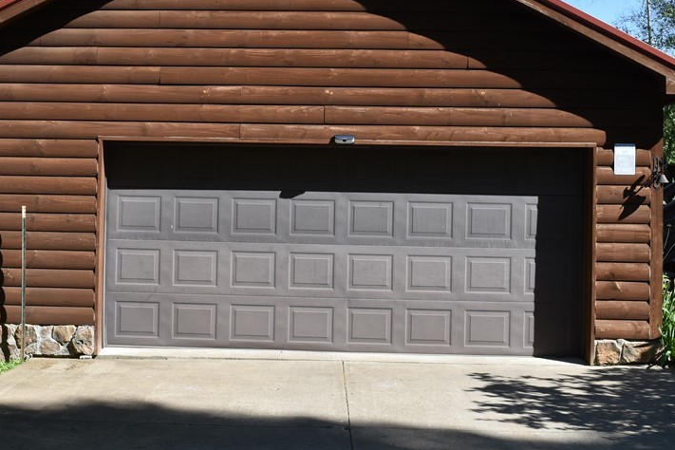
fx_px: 1031
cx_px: 273
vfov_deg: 24.5
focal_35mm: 55
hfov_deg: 36.1
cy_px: 143
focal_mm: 24
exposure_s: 1/320
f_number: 9
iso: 200
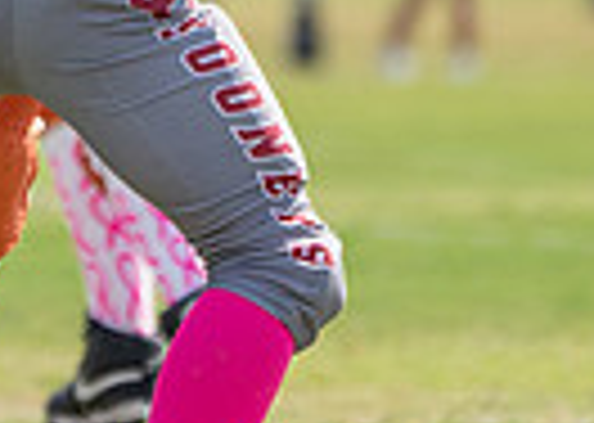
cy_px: -122
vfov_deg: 0.9
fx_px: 26054
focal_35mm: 1546
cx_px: 148
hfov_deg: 1.3
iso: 500
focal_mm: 279
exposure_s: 1/2500
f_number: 5.6
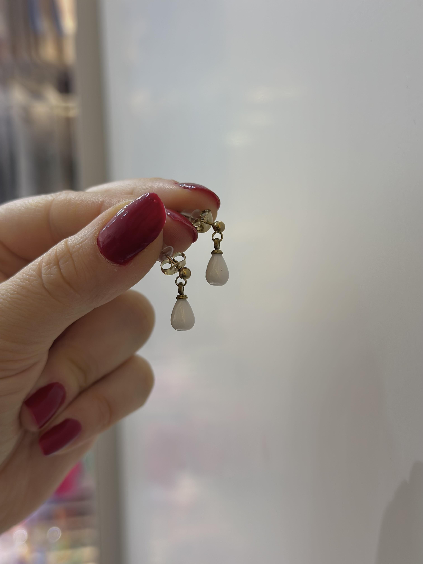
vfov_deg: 39.7
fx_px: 782
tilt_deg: -0.9
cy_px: 282
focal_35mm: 48
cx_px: 212
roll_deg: +1.8
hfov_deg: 30.3
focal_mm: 6.86
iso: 64
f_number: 1.78
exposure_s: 1/141
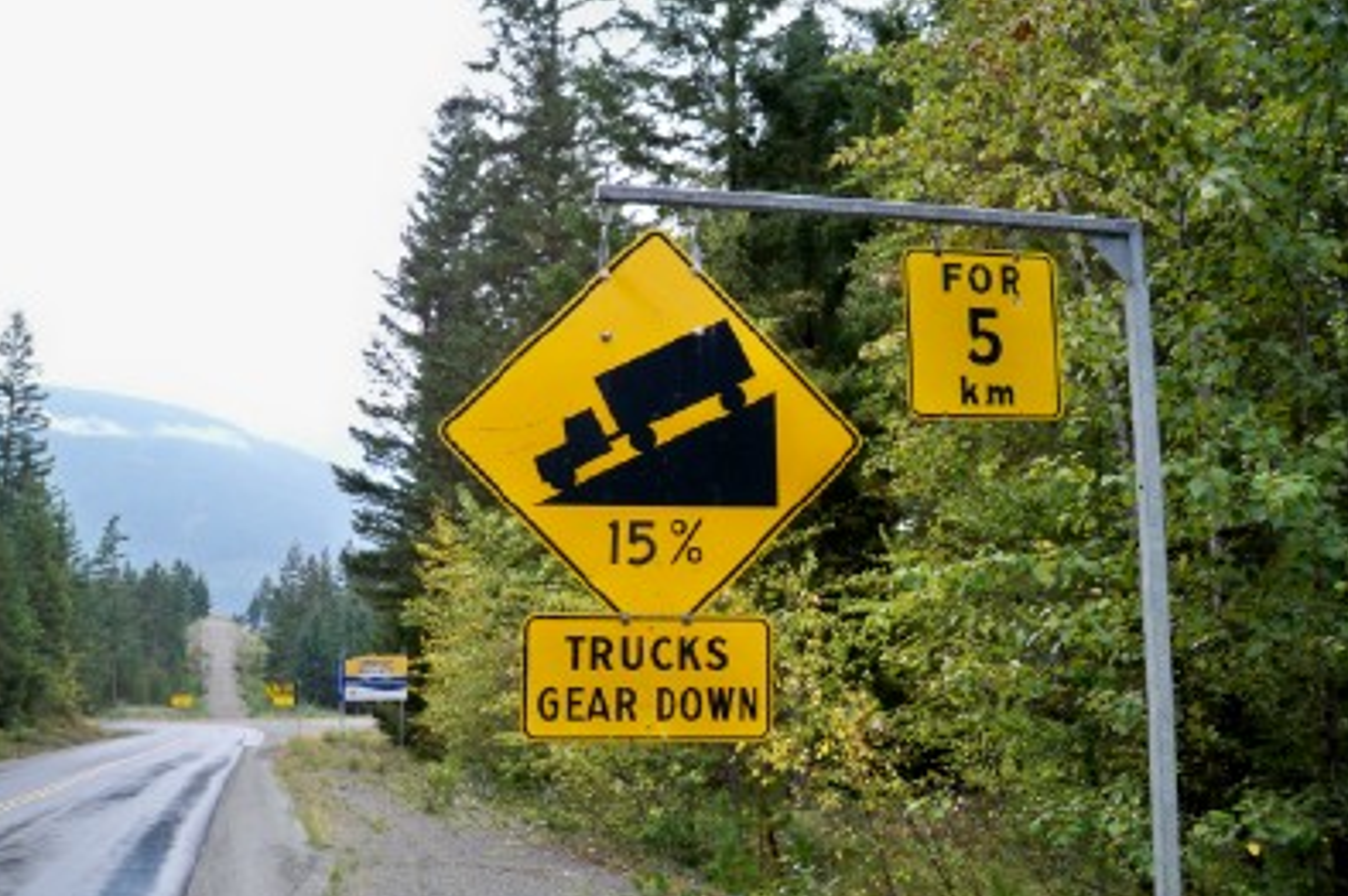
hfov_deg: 51.9
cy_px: 503
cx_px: 674
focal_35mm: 37
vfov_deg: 35.8
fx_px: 1384
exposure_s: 1/60
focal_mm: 6.3
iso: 125
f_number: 3.1
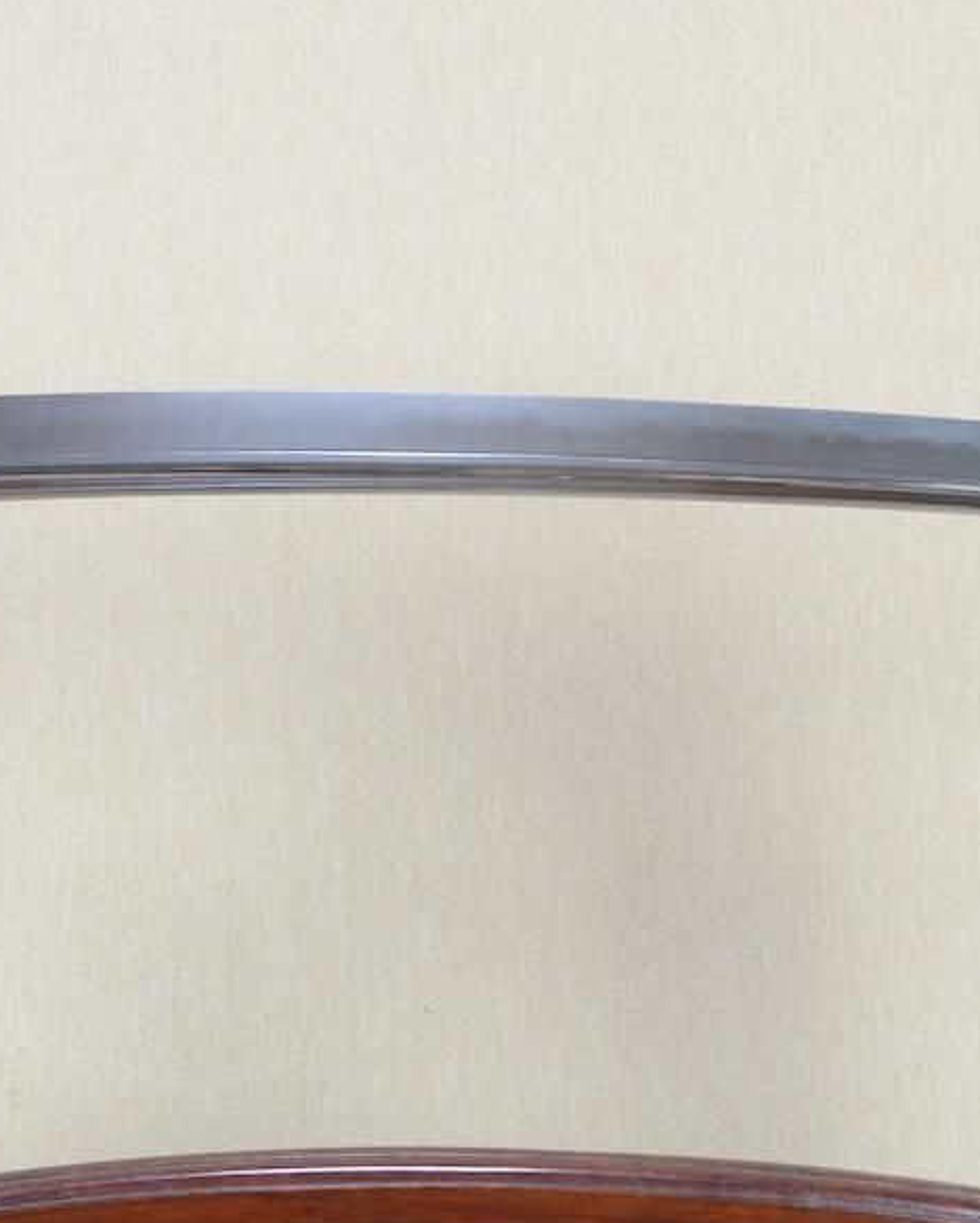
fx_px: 2934
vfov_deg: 23.5
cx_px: 466
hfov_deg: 19.0
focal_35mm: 81
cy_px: 429
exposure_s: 1/1.6
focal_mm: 24
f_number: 11
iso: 400
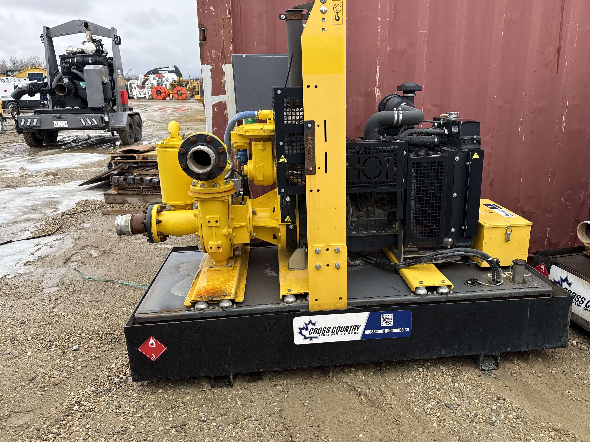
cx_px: 319
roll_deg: -0.8
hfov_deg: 67.2
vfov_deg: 53.0
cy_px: 211
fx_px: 443
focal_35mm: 26
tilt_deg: -13.4
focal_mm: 6.76
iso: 80
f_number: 1.78
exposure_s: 1/1250
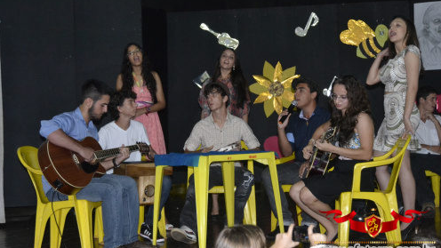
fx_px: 889
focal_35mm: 76
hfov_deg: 27.9
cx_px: 221
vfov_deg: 15.9
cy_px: 121
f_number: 4.8
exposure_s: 1/60
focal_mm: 48
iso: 3200
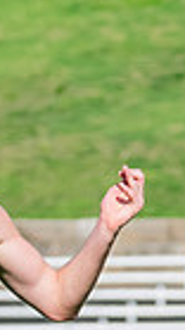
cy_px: 517
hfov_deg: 0.9
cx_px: -173
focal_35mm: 1384
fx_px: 12092
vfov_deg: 1.6
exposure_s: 1/1600
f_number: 9
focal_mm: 250
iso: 800
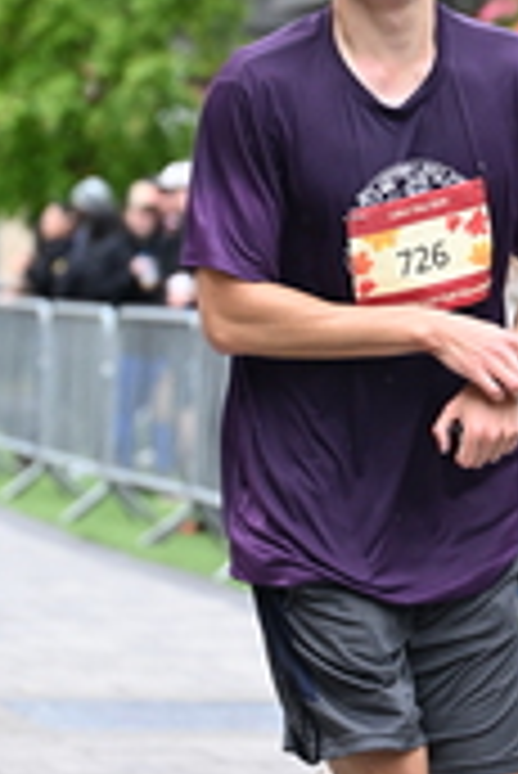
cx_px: 399
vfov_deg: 9.2
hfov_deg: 6.1
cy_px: 364
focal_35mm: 224
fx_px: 4825
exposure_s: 1/1600
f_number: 2.8
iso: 1250
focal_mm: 70
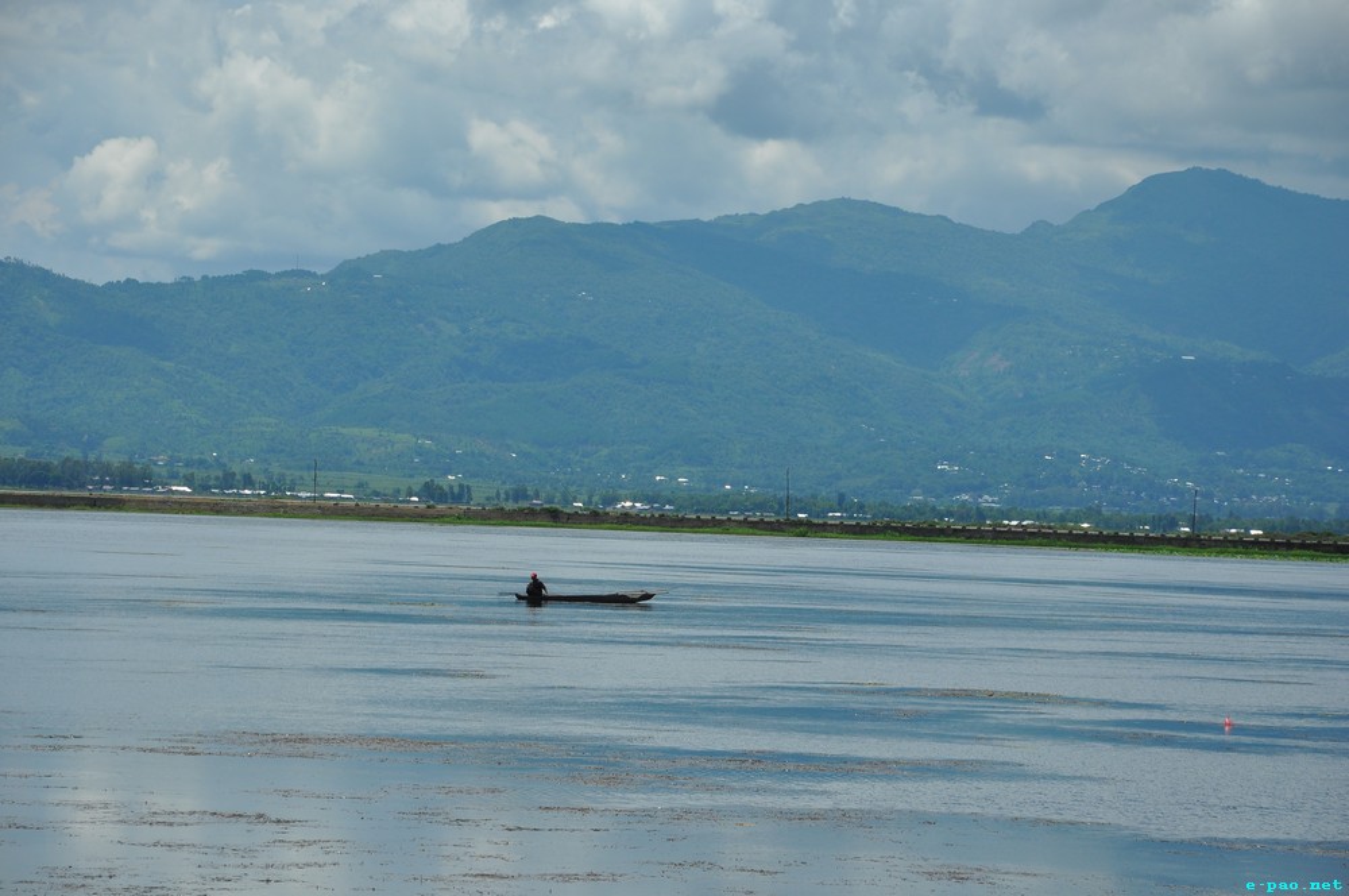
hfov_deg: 13.1
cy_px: 448
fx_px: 5894
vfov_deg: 8.7
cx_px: 674
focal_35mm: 158
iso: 200
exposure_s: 1/800
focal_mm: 105
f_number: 7.1
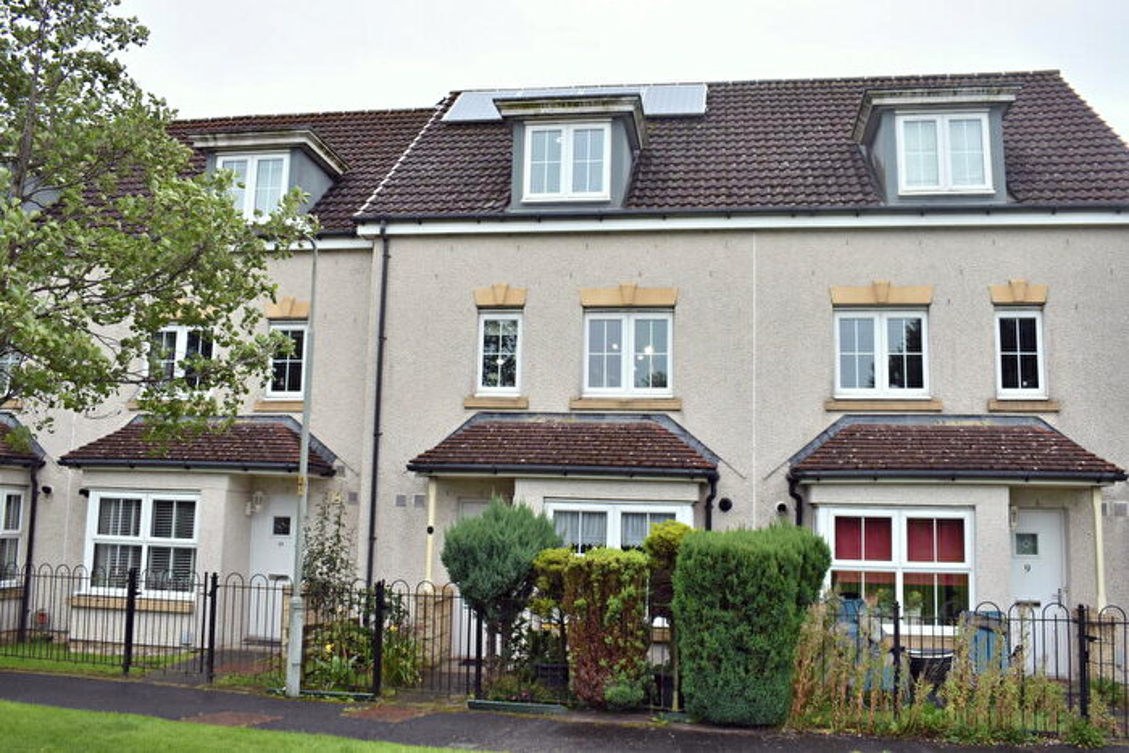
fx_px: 1035
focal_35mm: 33
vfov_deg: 40.0
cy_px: 376
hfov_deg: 57.2
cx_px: 564
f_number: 5.6
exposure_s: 1/250
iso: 200
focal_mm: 22
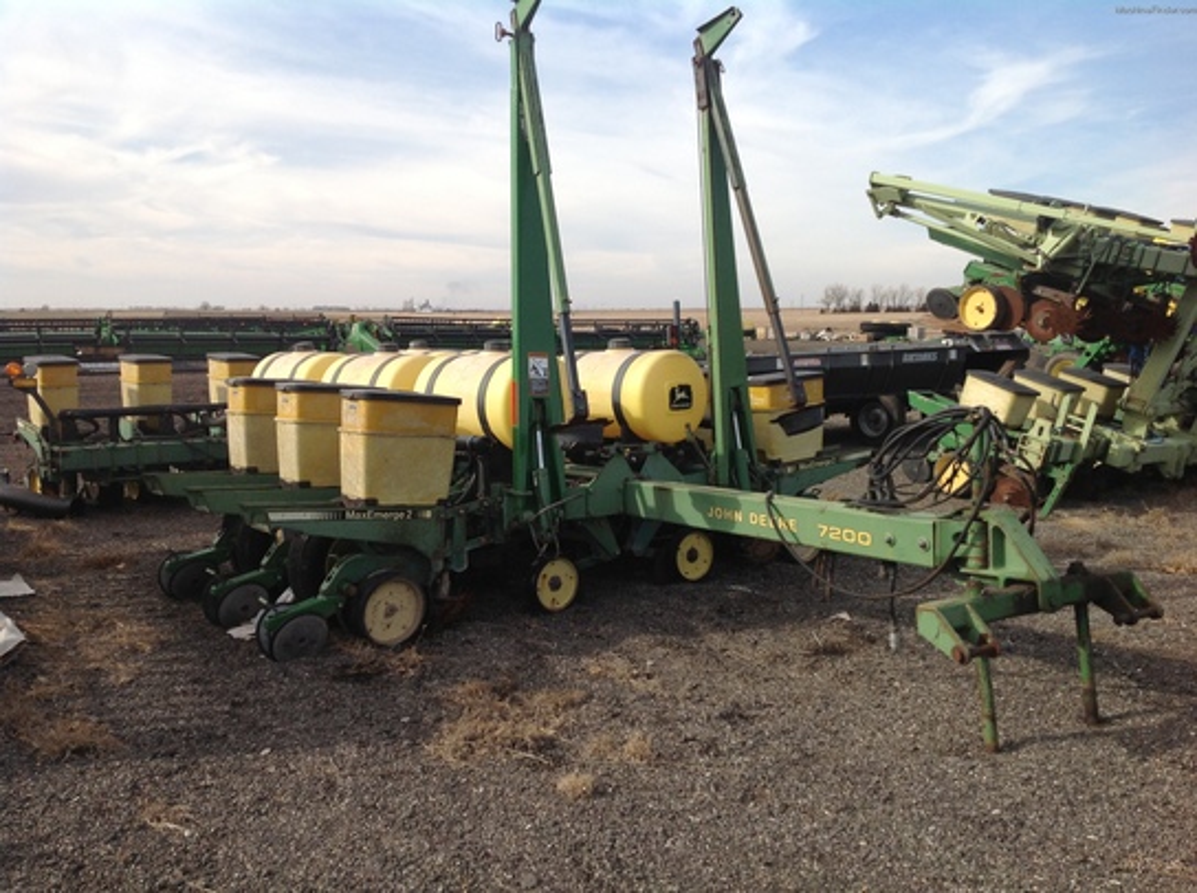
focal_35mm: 35
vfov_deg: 40.6
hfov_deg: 52.7
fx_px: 1208
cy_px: 446
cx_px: 598
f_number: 2.4
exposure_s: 1/1513
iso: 50
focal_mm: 4.28
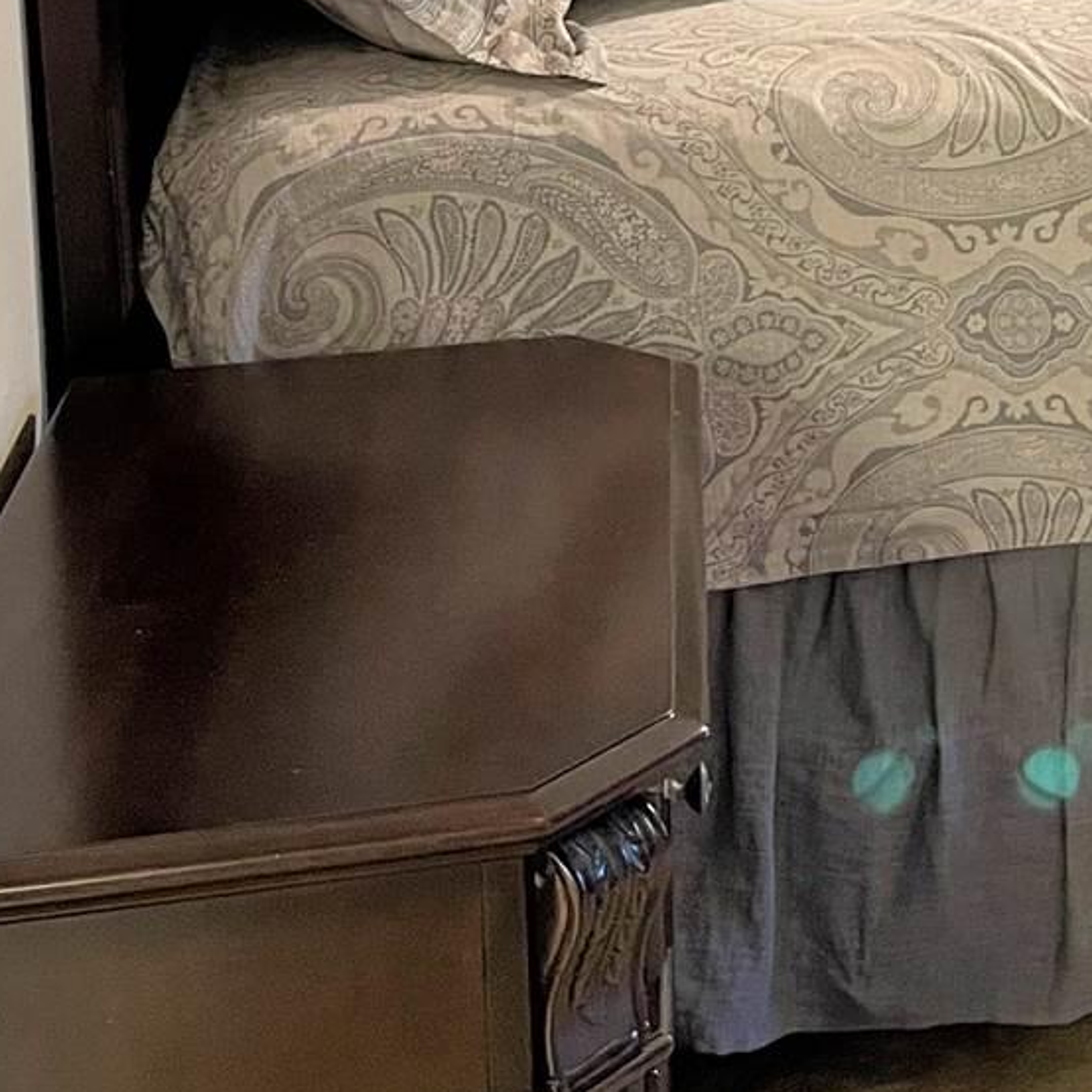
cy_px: -239
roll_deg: -0.1
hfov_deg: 18.5
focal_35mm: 85
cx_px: 1553
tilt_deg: -9.8
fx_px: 3034
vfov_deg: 19.2
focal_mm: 5.1
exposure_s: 1/60
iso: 250
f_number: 1.6
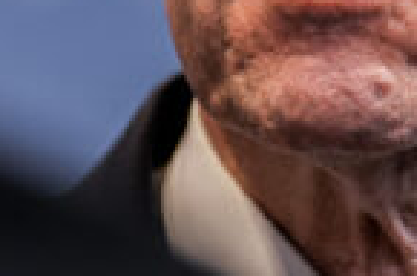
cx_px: 505
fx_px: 6646
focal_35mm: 575
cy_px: -158
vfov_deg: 2.4
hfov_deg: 3.6
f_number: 2.8
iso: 500
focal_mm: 129
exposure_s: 1/200
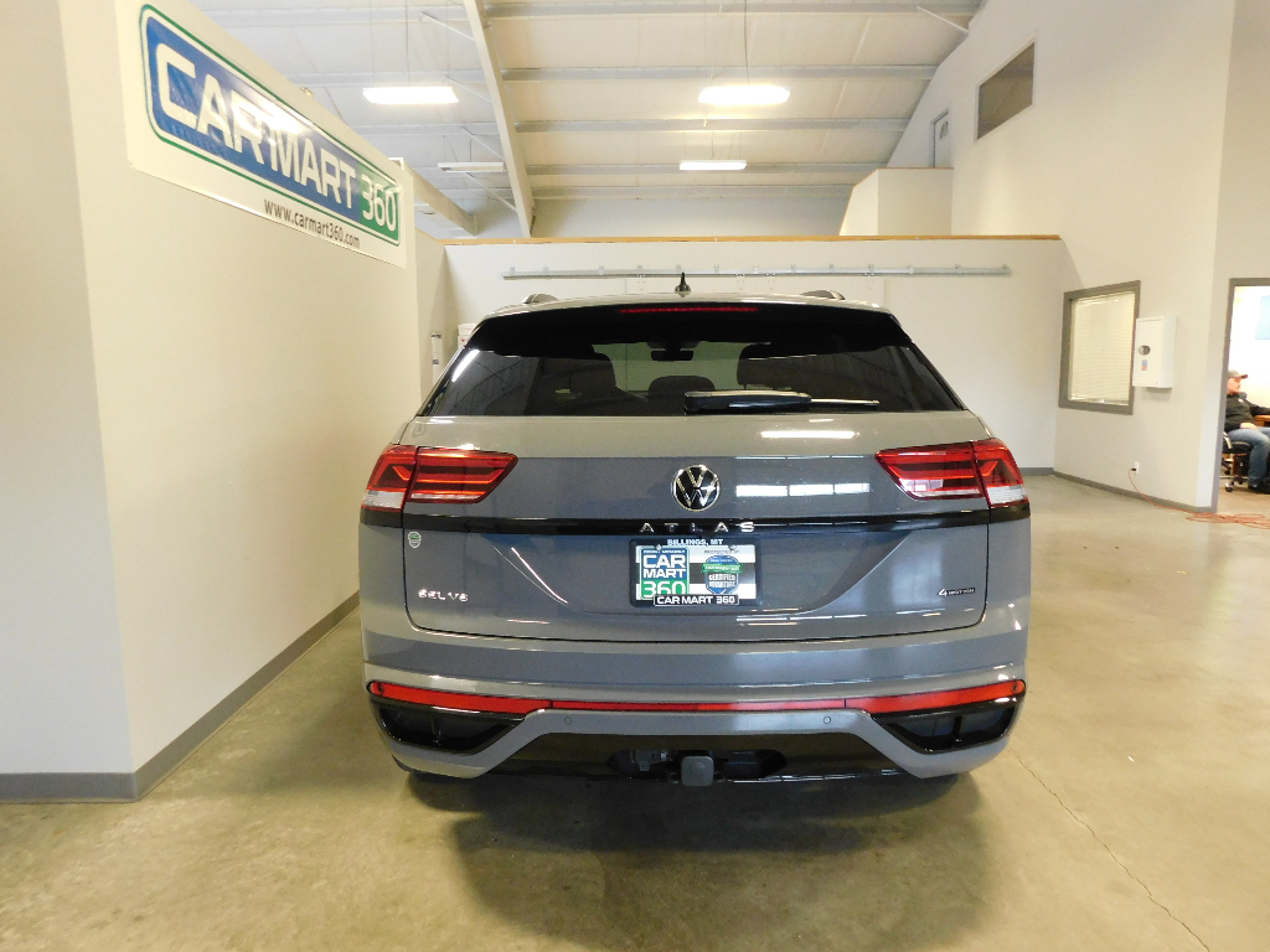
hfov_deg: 73.9
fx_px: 844
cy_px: 476
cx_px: 635
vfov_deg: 58.9
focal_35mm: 23
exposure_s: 1/20
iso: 400
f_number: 3
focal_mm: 4
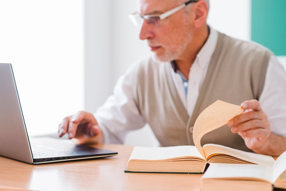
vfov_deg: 16.1
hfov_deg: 23.9
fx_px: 675
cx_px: 143
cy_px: 96
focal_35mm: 85
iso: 320
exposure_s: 1/160
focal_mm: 85
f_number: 3.2
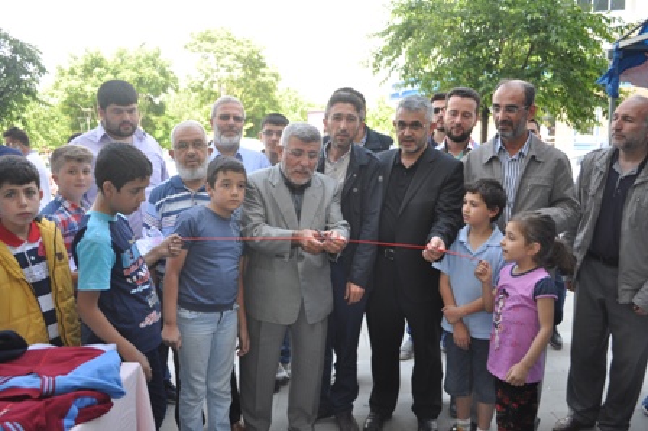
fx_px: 540
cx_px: 324
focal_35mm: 30
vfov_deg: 43.5
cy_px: 216
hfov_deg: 62.0
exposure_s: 1/200
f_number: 3.8
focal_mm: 20
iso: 220
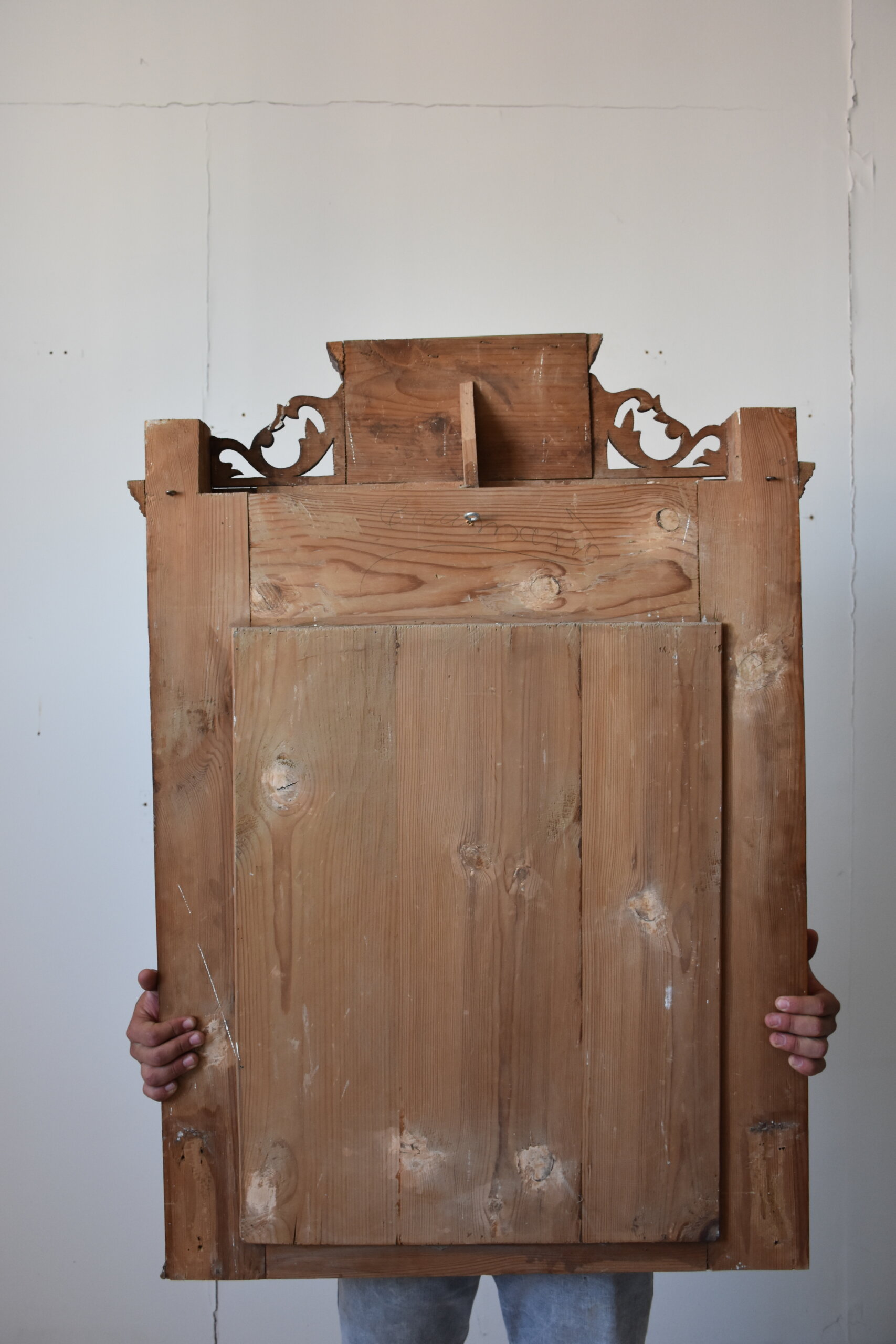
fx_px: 1120
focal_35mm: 30
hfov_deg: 43.6
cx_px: 448
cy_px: 672
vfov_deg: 61.9
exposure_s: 1/100
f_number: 5
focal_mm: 20
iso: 800
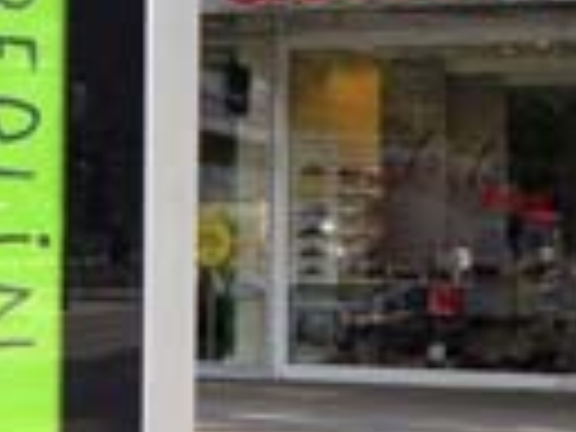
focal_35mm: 148
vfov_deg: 9.9
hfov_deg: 13.3
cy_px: 434
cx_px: 238
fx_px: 2463
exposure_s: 1/200
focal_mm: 6.2
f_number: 2.7
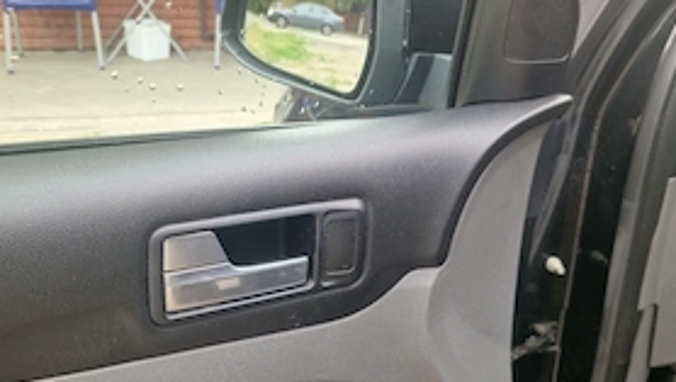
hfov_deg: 55.2
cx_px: 350
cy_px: 195
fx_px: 646
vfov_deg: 32.9
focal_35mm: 36
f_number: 1.8
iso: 50
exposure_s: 1/50
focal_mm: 5.4
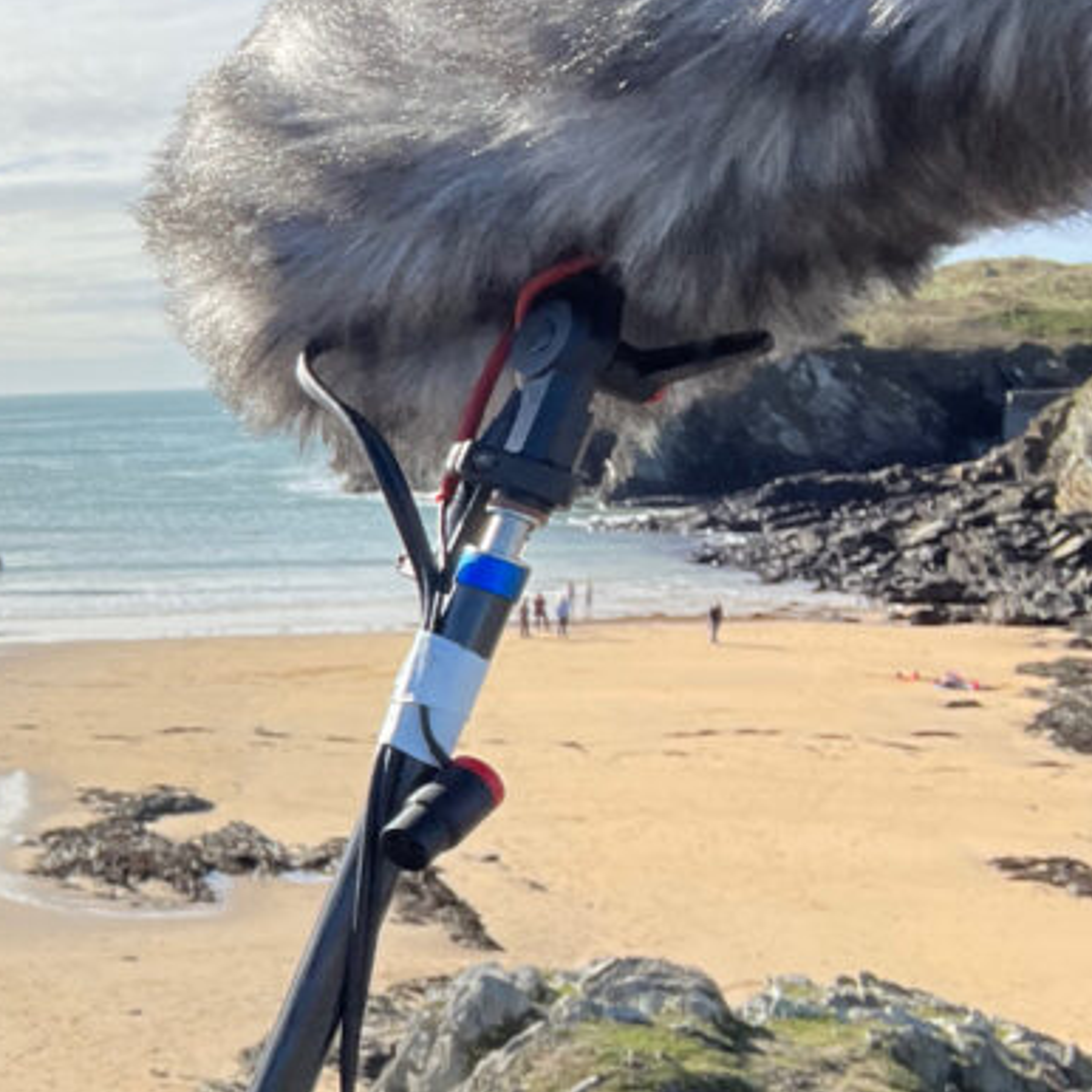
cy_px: 639
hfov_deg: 27.1
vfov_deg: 31.6
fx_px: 1927
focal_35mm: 54
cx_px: -289
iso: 32
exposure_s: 1/693
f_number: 2.2
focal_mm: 2.71
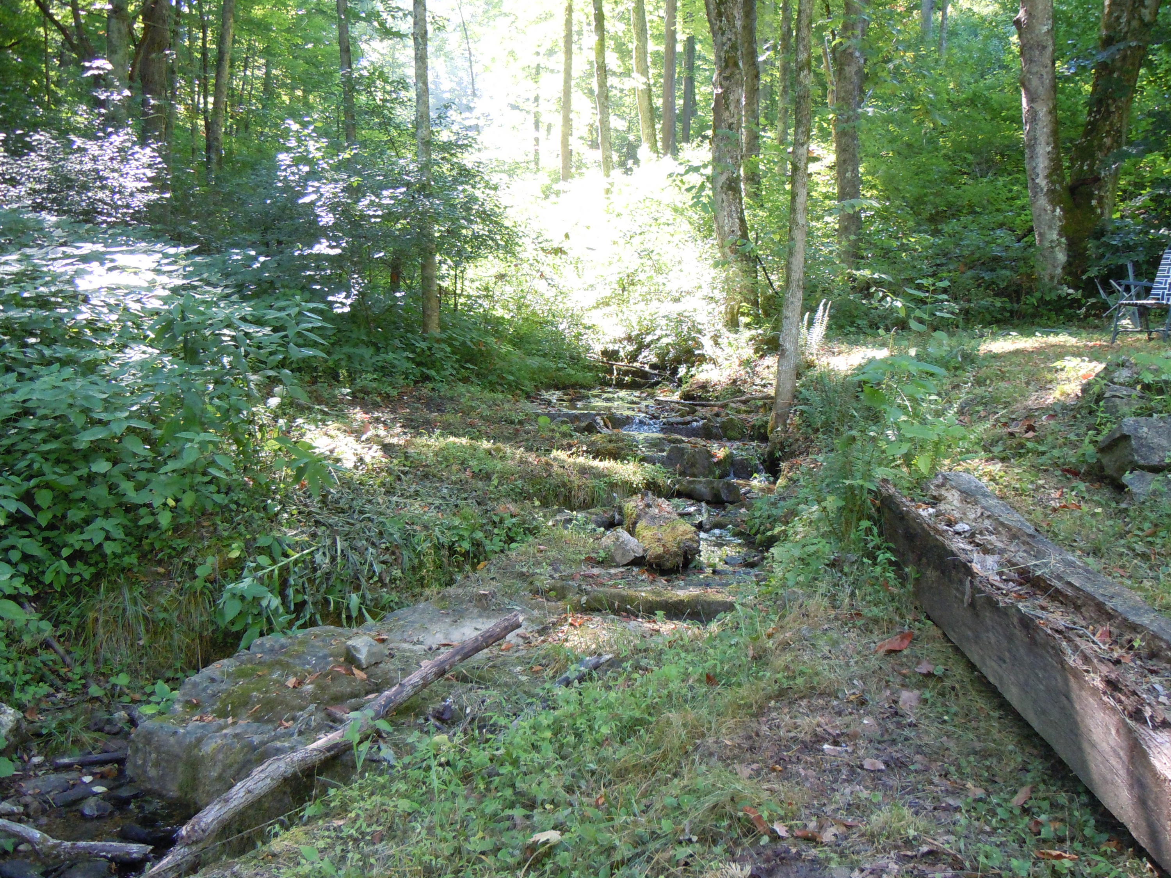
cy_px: 439
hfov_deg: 60.0
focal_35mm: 30
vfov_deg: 46.8
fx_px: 1015
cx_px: 586
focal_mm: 5.4
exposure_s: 1/60
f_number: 3.5
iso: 400
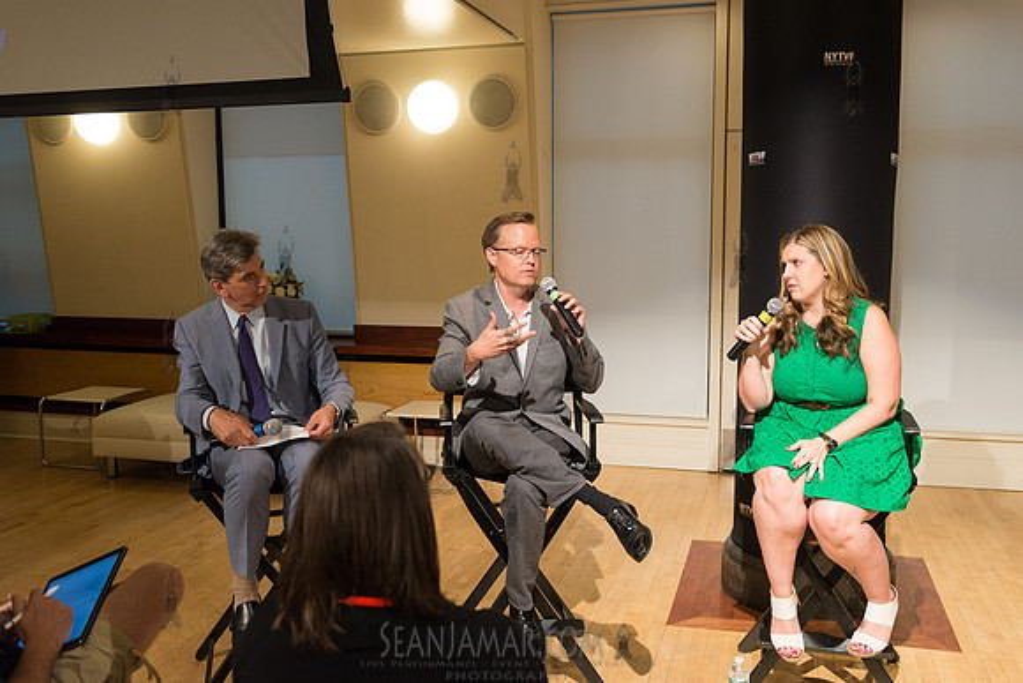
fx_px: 966
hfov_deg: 55.8
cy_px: 342
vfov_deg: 38.9
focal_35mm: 34
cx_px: 512
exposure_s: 1/200
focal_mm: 34
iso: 2500
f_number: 4
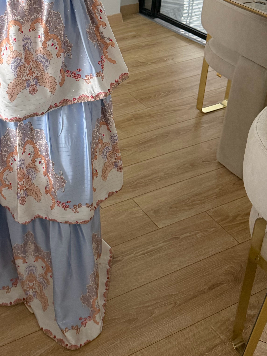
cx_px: 37
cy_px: 100
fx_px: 463
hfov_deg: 31.0
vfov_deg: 41.1
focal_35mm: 45
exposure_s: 1/60
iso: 320
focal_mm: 6.76
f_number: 1.78
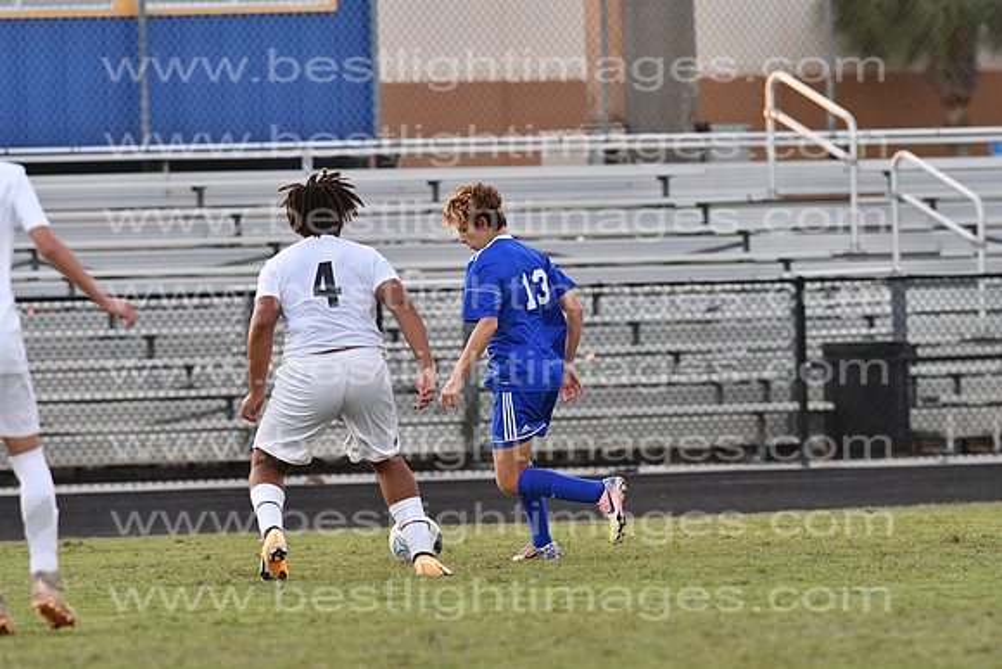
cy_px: 334
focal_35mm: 450
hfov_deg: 4.6
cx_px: 501
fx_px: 12527
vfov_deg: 3.1
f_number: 4.5
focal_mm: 300
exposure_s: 1/1000
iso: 4000
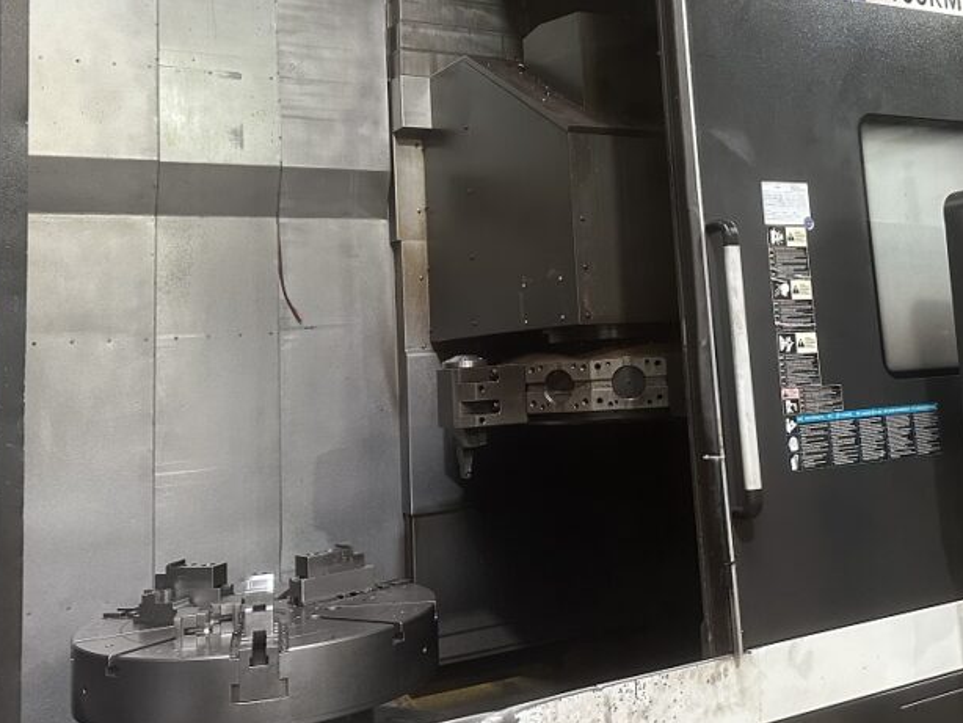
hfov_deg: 46.6
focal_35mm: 40
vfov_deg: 35.2
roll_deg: +2.7
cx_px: 568
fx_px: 1113
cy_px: 187
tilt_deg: +8.8
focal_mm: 6.86
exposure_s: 1/60
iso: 320
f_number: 1.78
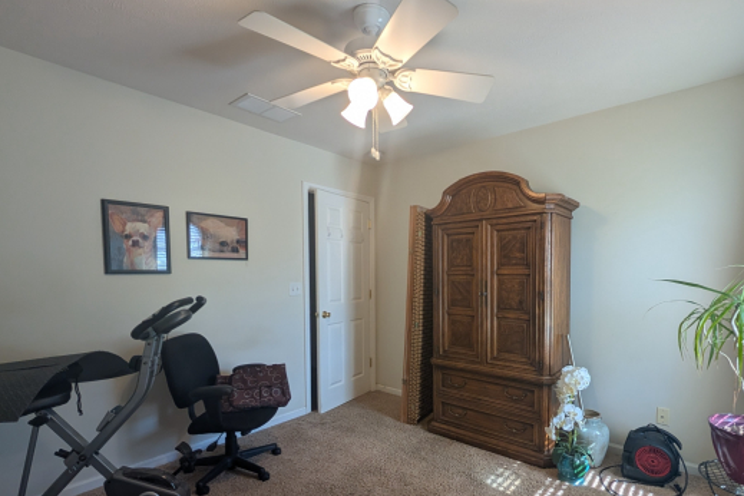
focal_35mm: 16
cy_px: 291
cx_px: 419
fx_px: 331
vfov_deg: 73.2
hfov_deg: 96.2
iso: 67
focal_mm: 2.02
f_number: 1.7
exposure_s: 1/120
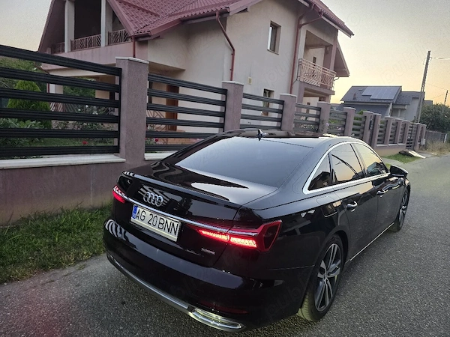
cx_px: 225
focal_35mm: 23
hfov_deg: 73.9
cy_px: 168
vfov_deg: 58.9
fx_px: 299
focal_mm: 6.3
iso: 640
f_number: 1.7
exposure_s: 1/120
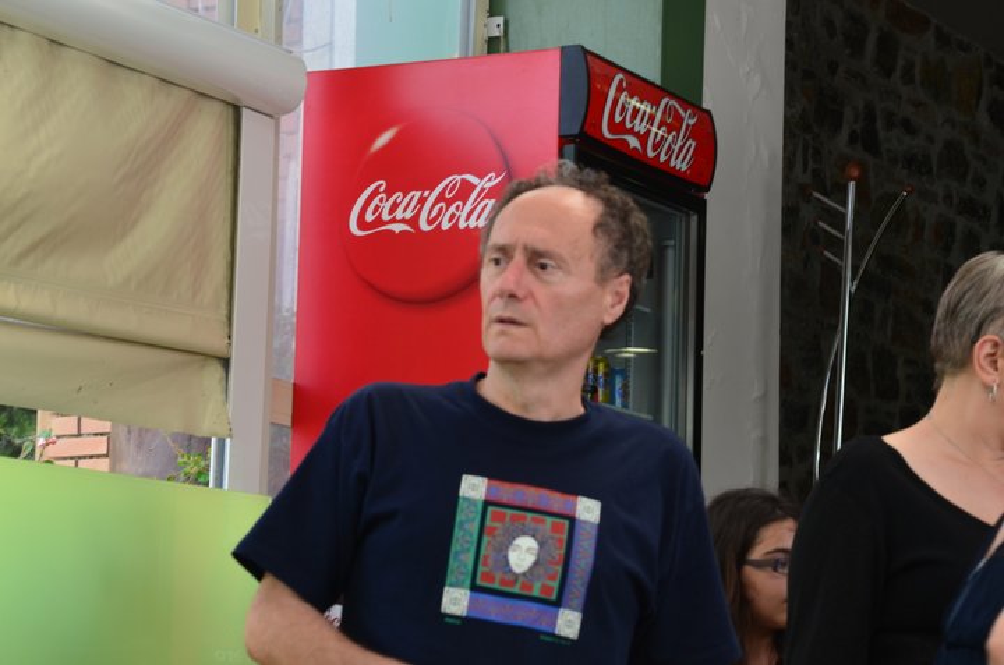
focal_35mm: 112
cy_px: 332
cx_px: 502
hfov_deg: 18.2
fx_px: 3131
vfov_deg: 12.1
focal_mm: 75
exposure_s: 1/50
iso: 400
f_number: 9
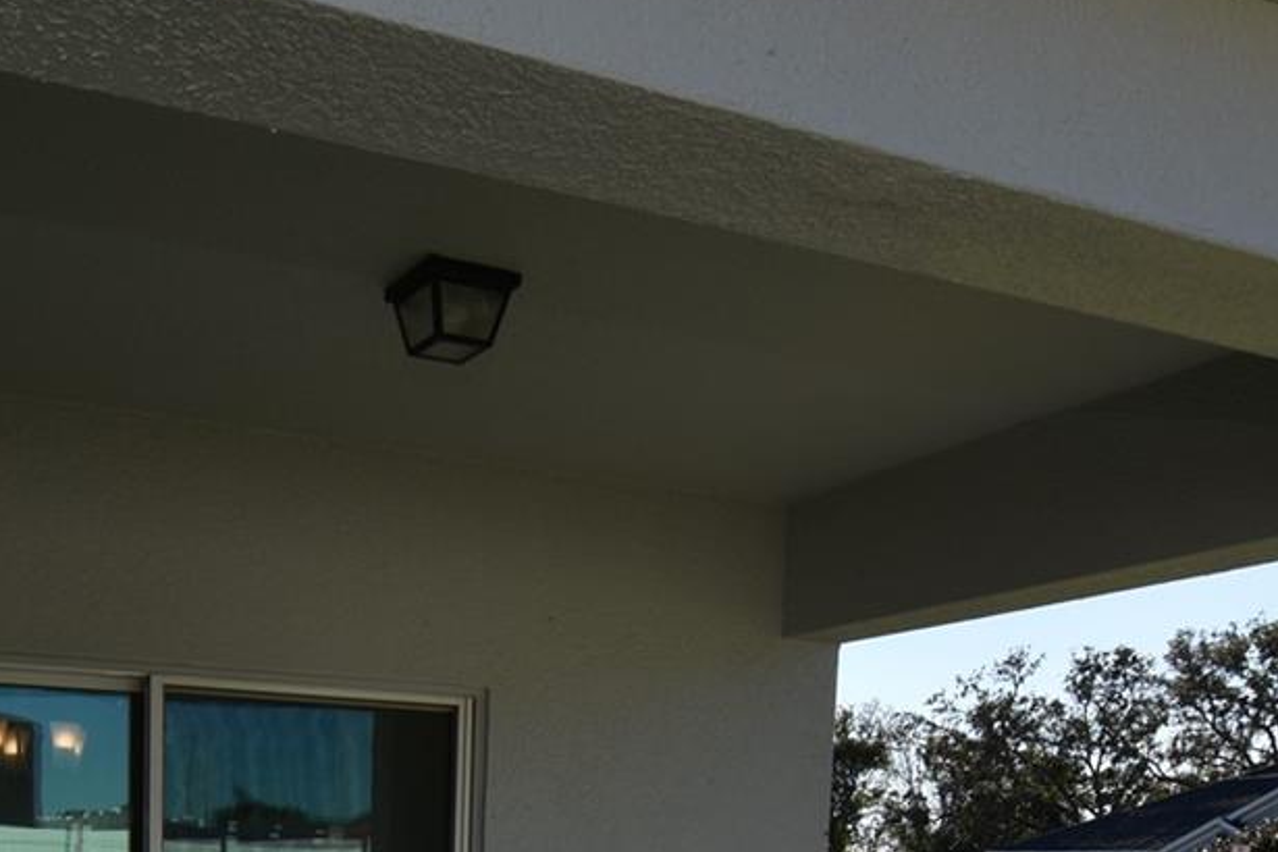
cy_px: 1045
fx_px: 1384
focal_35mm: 39
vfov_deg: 29.1
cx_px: 316
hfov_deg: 47.7
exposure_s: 1/250
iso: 100
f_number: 9
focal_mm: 10
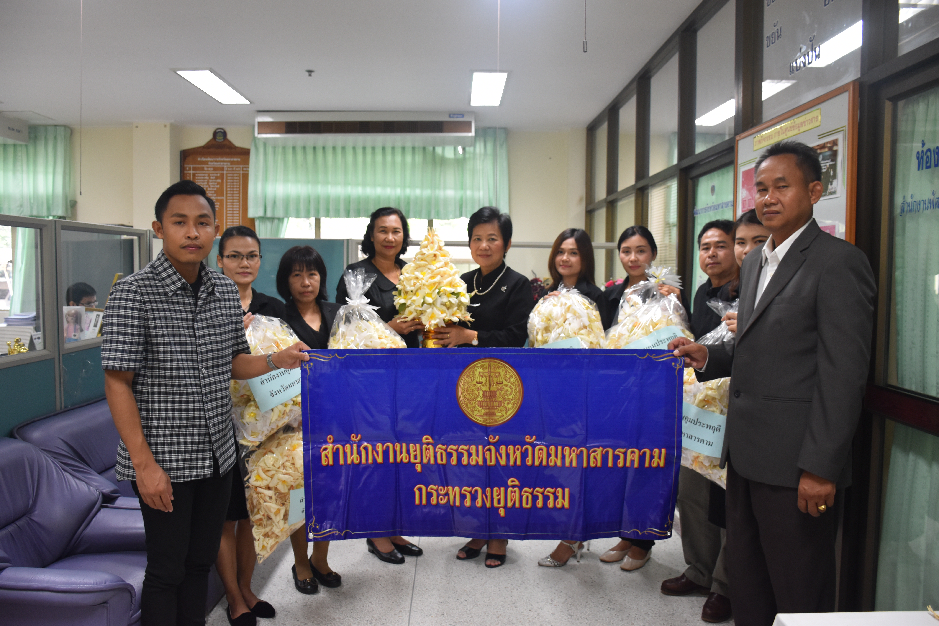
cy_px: 313
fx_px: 782
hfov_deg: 61.9
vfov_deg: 43.6
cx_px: 470
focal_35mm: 30
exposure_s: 1/60
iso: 800
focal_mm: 20
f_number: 3.8
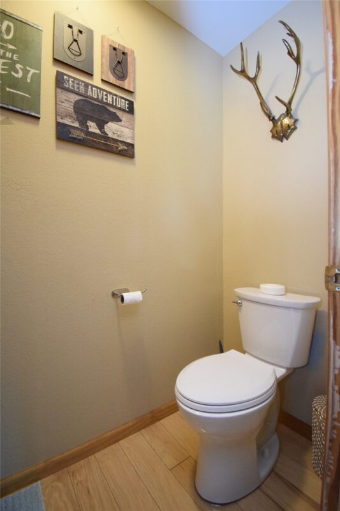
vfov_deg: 100.4
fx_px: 213
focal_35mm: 15
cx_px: 170
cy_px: 256
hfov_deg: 77.3
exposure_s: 1/60
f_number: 4.5
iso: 2800
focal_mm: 10
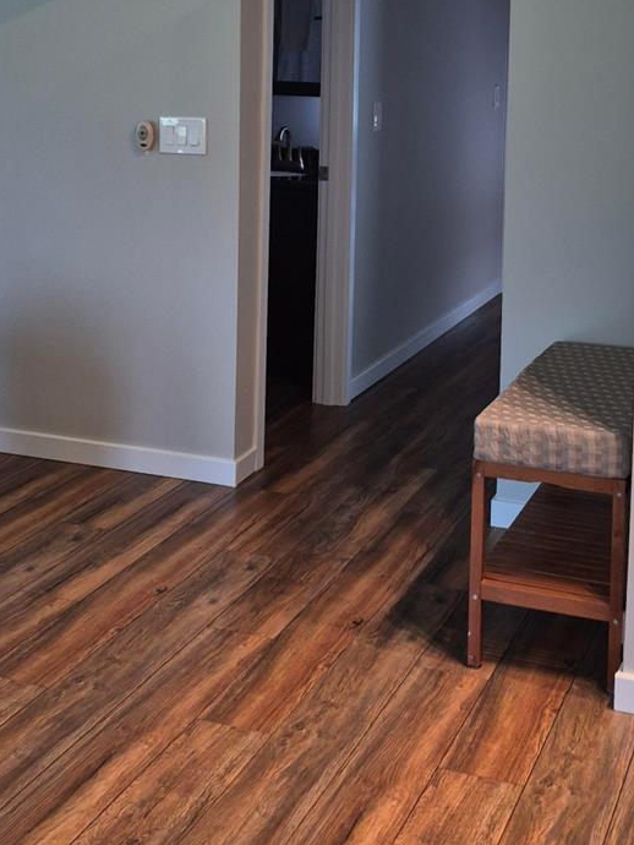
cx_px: 460
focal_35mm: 50
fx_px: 1220
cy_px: 99
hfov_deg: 28.8
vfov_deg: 36.1
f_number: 1.8
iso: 320
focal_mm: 5.4
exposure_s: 1/120
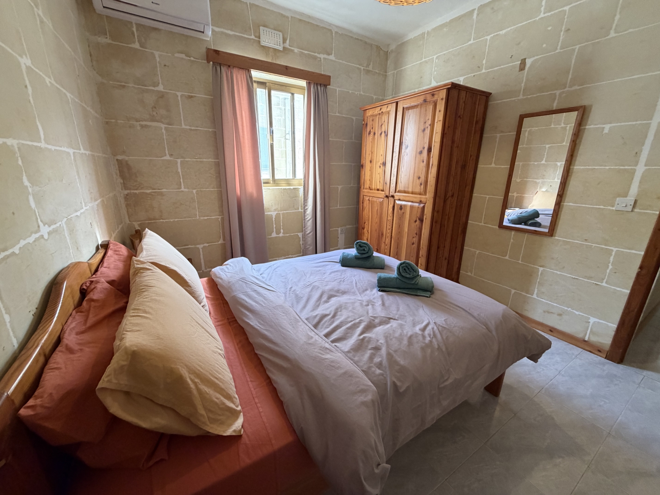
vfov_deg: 85.7
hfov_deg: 102.1
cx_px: 330
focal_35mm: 14
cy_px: 248
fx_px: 267
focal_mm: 2.22
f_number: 2.2
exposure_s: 1/77
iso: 320
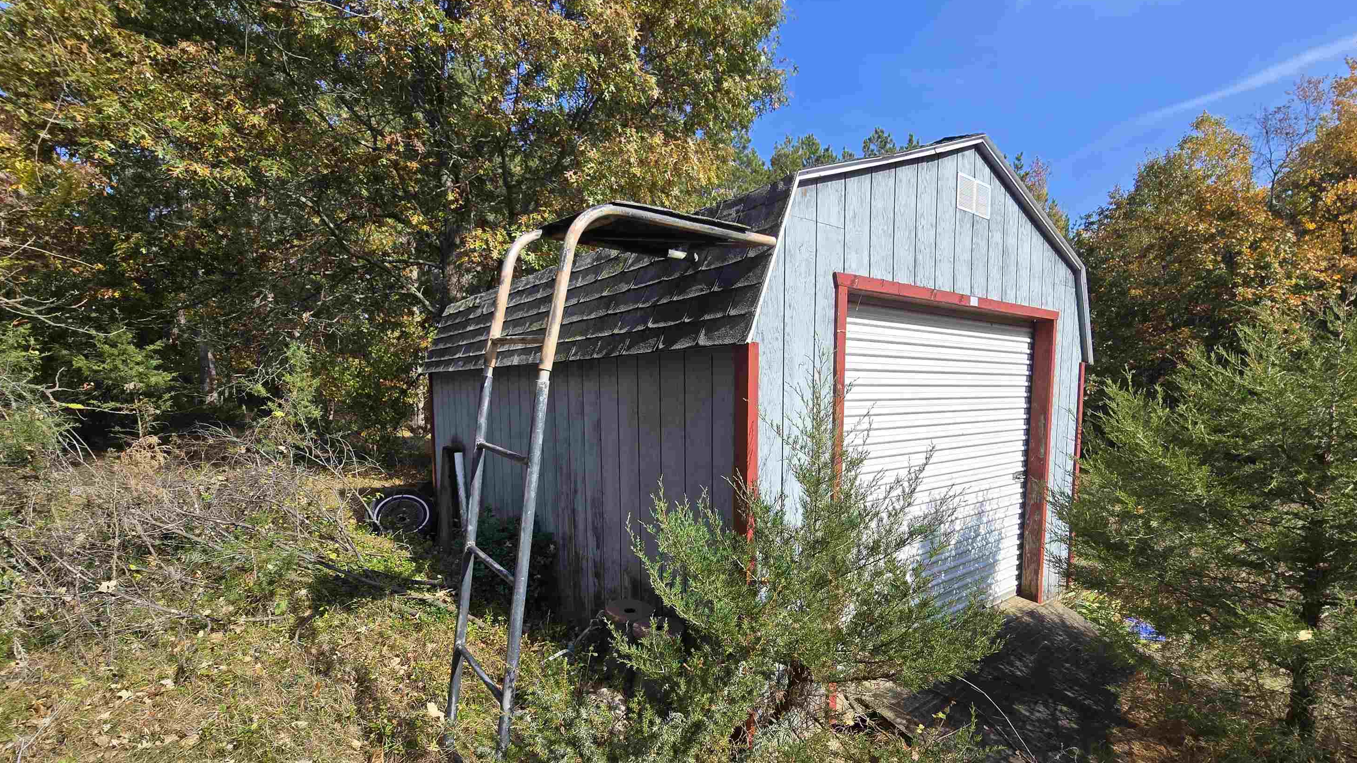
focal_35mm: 15
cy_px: 450
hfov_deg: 103.0
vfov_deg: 70.0
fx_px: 540
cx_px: 702
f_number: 2.2
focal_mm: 2.2
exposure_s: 1/1252
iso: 50
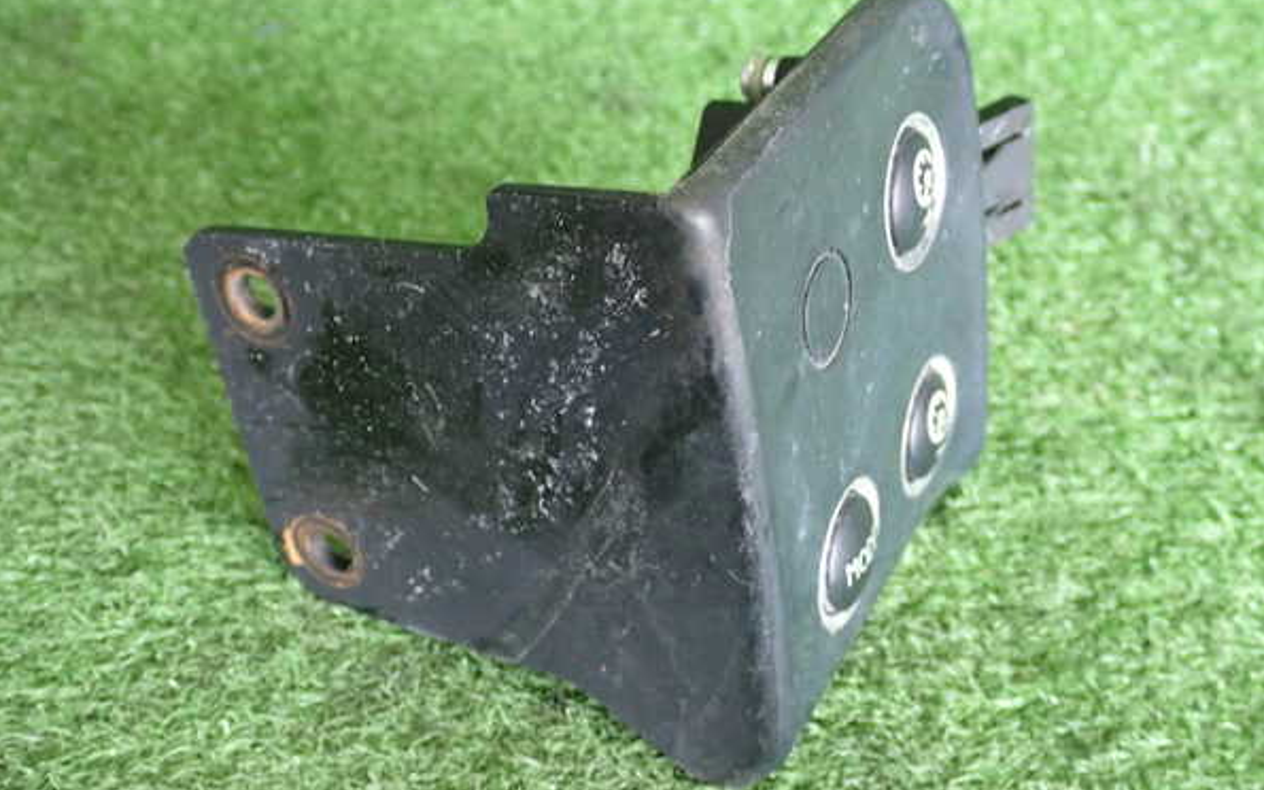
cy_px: 418
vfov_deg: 27.4
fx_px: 1619
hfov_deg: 42.6
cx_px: 631
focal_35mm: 47
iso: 800
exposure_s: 1/30
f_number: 2.9
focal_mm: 7.84
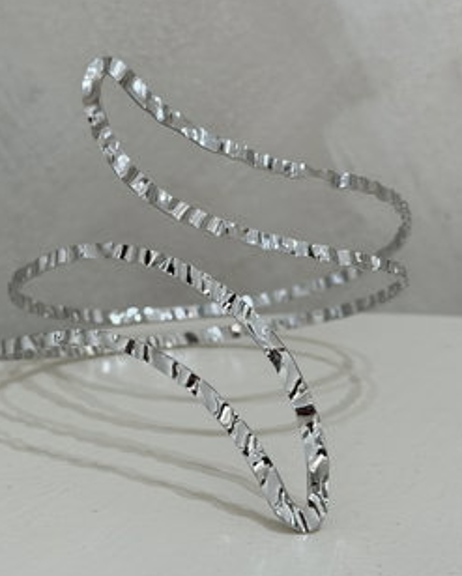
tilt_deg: -15.2
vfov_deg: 23.5
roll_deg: +0.1
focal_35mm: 81
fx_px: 1382
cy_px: 278
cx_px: 187
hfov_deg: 19.0
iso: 50
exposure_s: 1/50
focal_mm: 6.76
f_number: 1.78
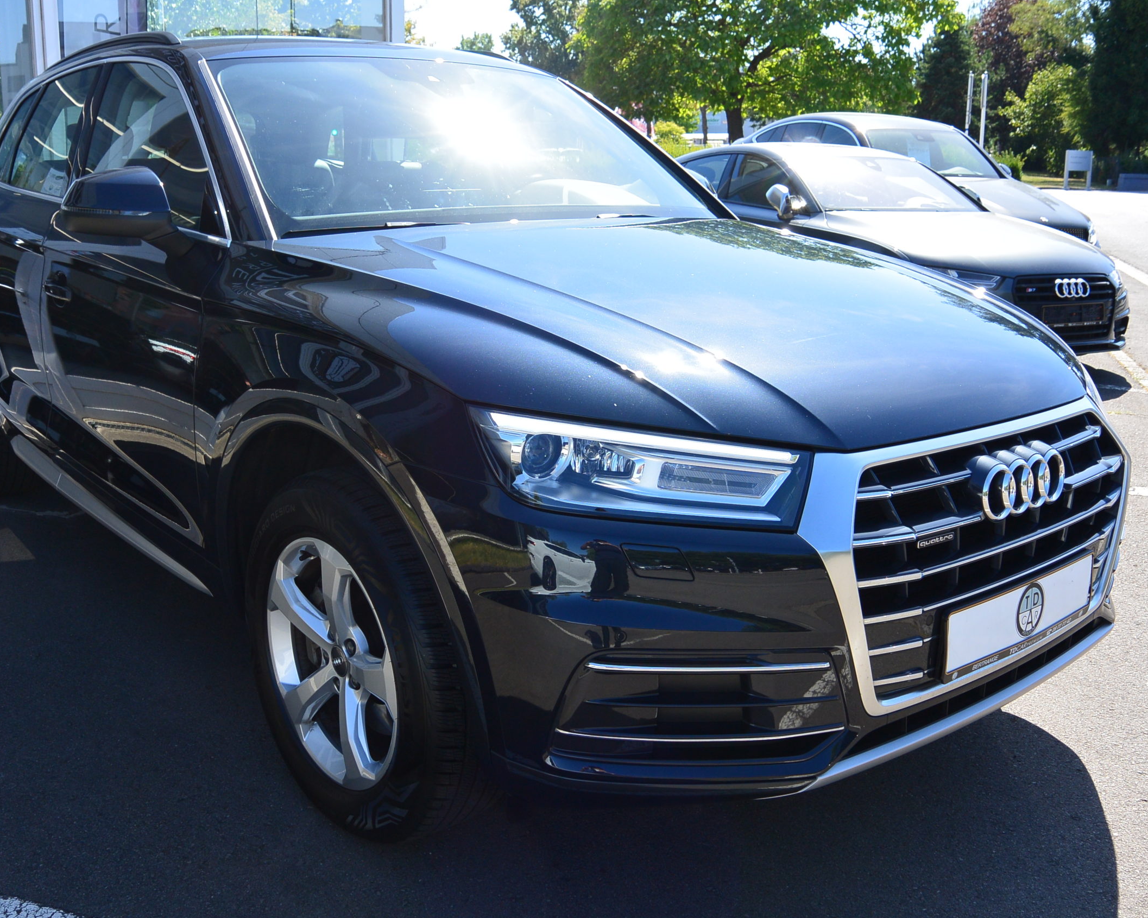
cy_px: 465
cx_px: 527
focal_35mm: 33
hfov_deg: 54.2
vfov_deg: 44.5
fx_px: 1121
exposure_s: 1/320
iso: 100
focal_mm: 11
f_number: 4
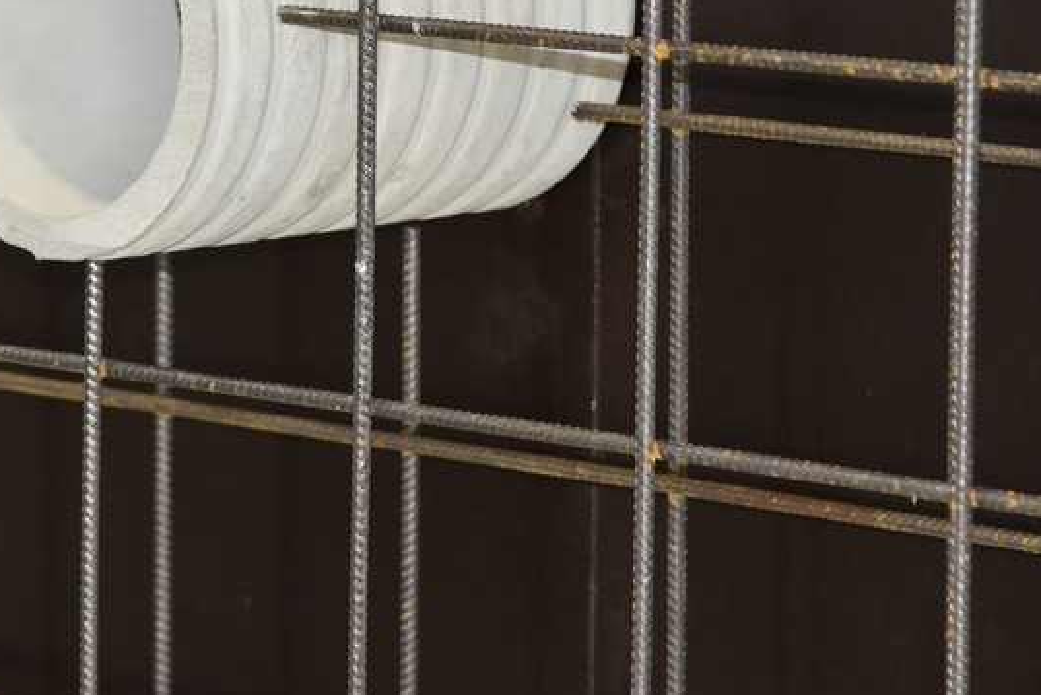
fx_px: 6799
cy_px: -7
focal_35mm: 235
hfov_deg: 8.7
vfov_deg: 5.8
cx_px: 175
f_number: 5
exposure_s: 1/60
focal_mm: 105
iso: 1000
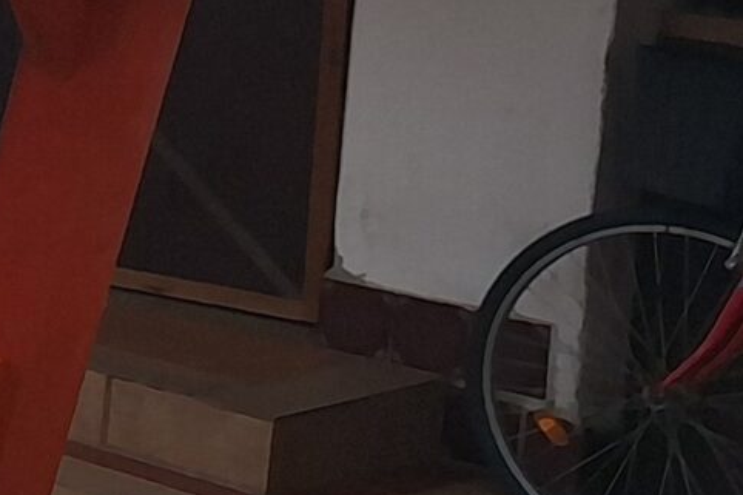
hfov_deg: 11.9
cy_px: -174
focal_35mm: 127
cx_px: -1222
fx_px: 2620
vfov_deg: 10.5
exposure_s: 1/600
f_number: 1.8
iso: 40
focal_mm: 5.54
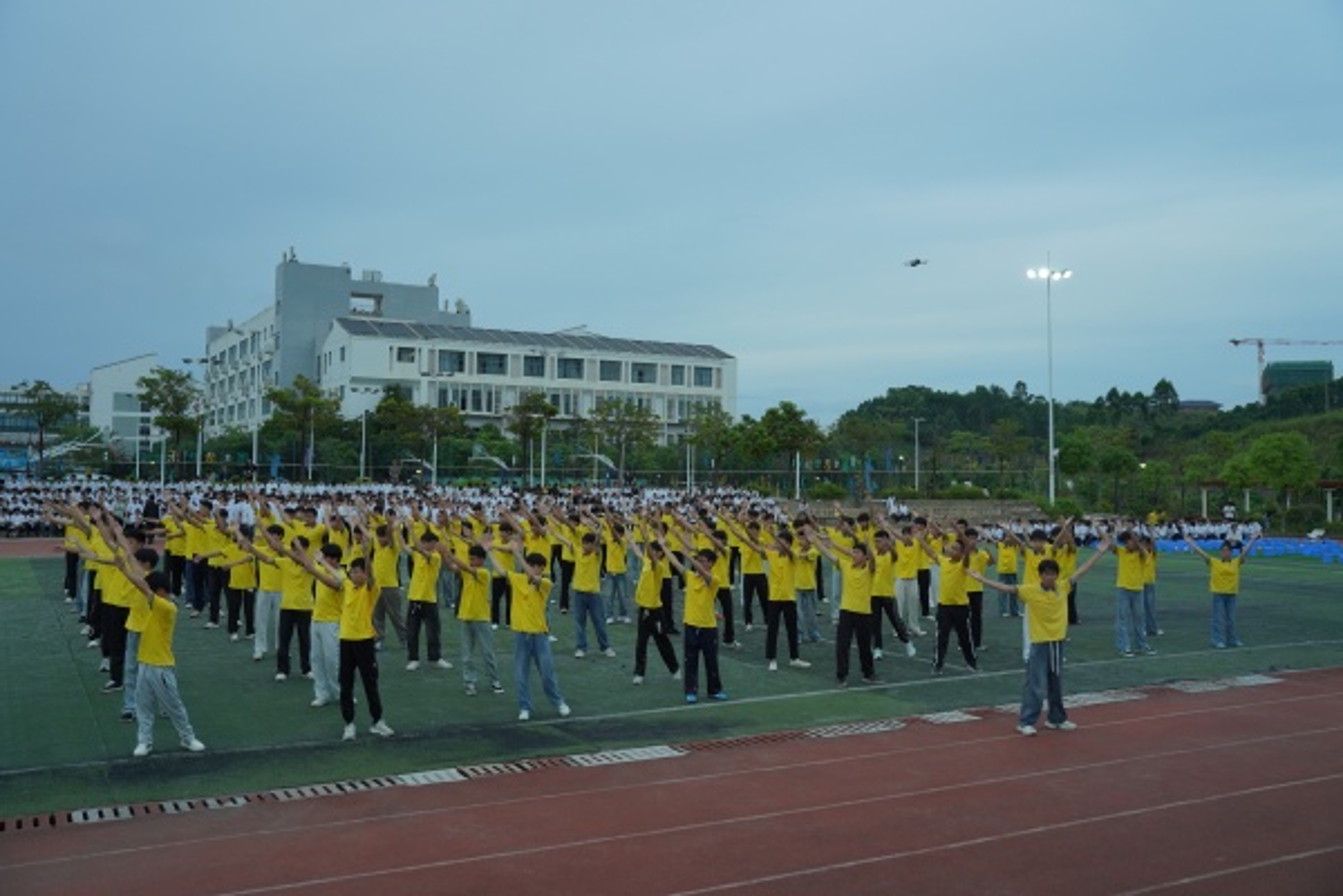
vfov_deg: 42.3
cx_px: 672
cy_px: 448
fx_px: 1156
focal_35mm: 31
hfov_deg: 60.3
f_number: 4
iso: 640
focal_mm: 31
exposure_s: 1/250
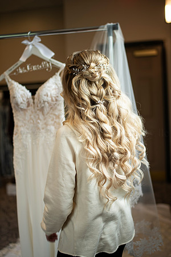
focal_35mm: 45
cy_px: 128
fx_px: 321
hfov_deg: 29.9
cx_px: 86
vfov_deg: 43.6
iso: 250
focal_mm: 45
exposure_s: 1/160
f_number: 1.8
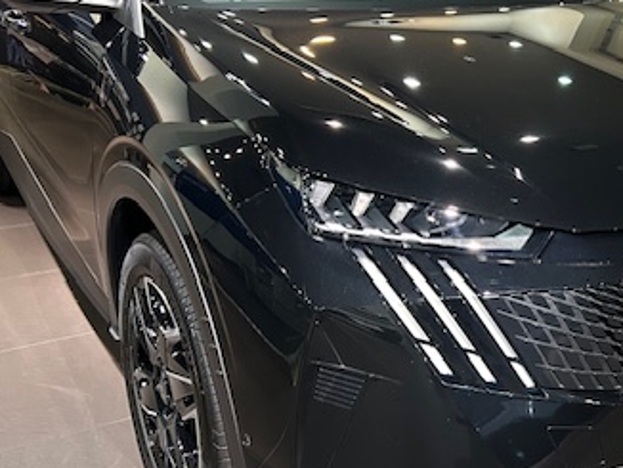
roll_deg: -2.3
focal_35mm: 51
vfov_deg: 28.6
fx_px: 919
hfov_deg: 36.3
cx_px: 491
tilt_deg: -19.0
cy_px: 204
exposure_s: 1/60
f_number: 1.5
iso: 320
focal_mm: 5.7
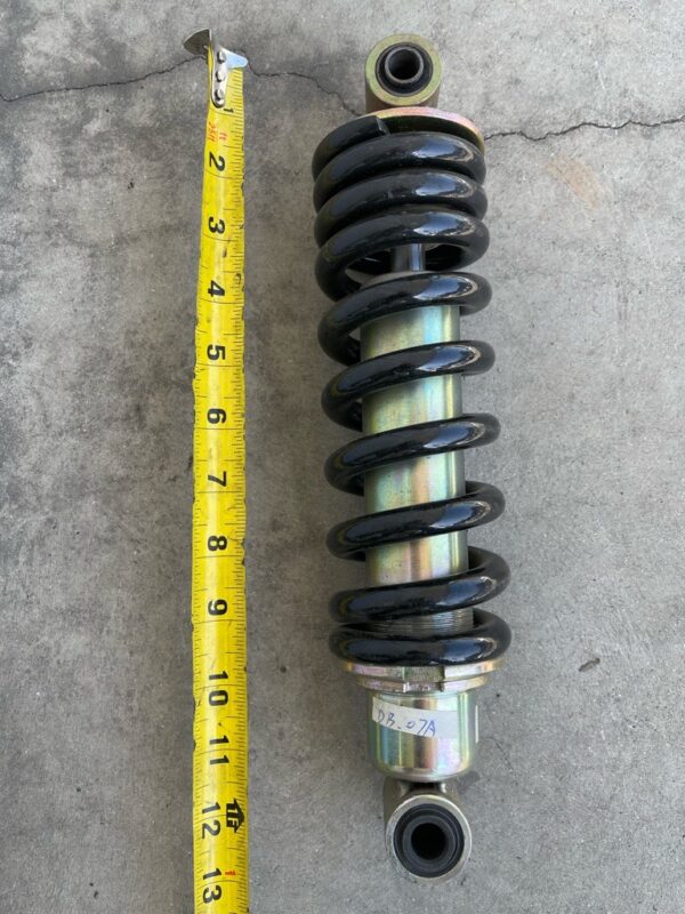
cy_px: 457
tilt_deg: -83.7
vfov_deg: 67.3
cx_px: 342
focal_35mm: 26
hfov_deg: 53.1
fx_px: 686
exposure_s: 1/266
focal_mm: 5.1
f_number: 1.6
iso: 32
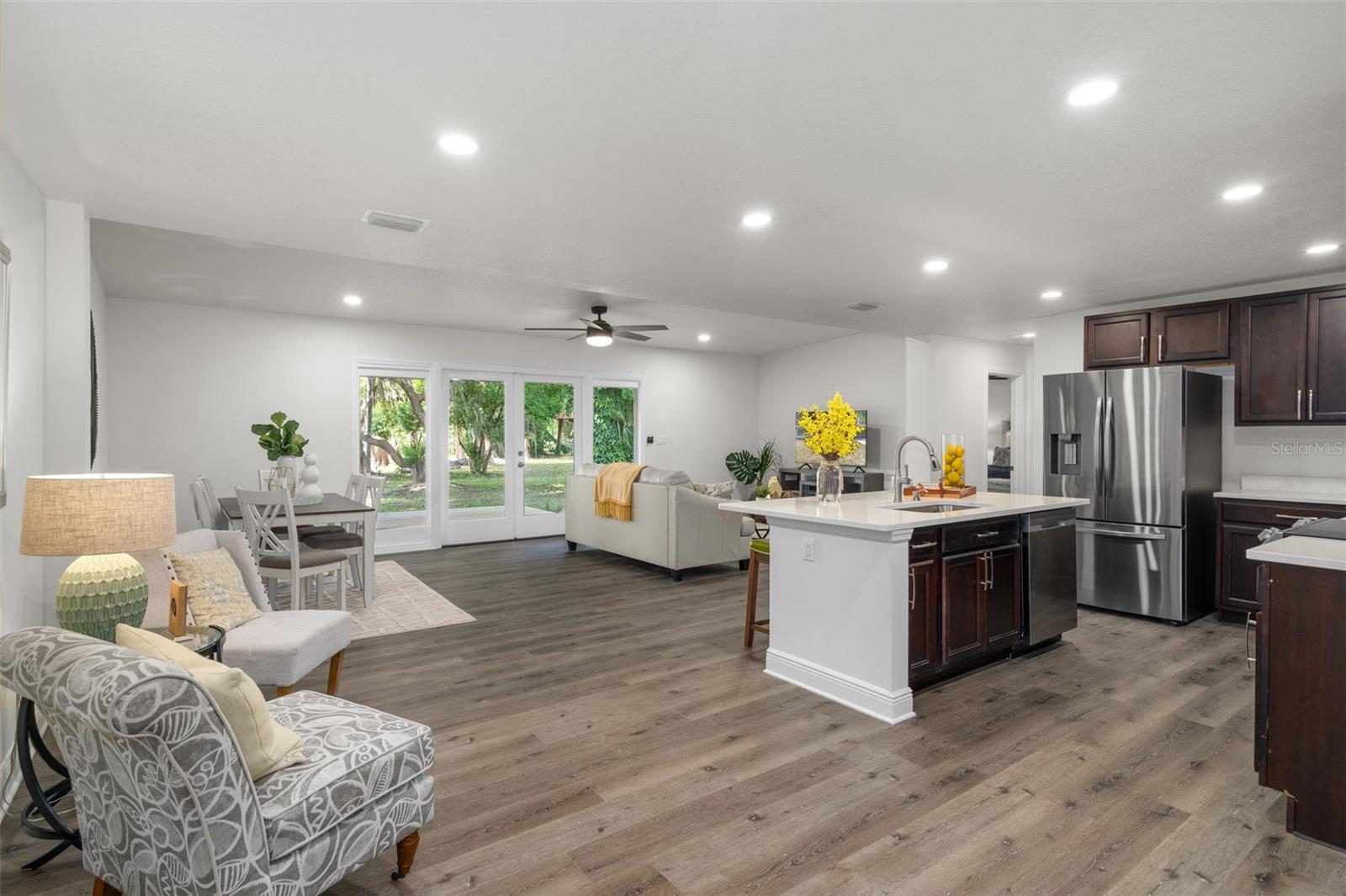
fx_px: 635
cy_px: 448
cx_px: 673
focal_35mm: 17
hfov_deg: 93.3
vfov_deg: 70.4
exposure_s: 1/2.5
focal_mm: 17
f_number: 8
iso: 320
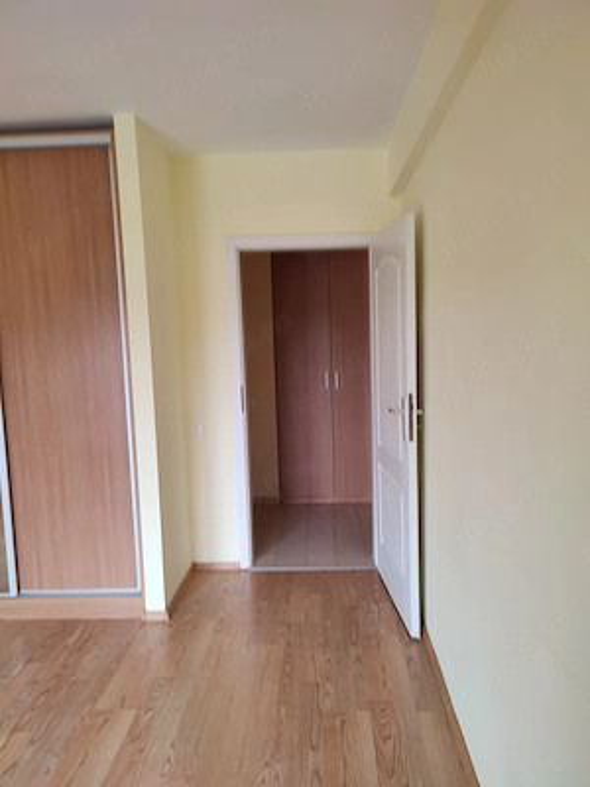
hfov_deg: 54.9
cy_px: 394
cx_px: 295
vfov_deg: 69.4
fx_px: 568
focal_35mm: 25
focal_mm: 6.04
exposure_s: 1/33
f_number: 1.9
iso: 232
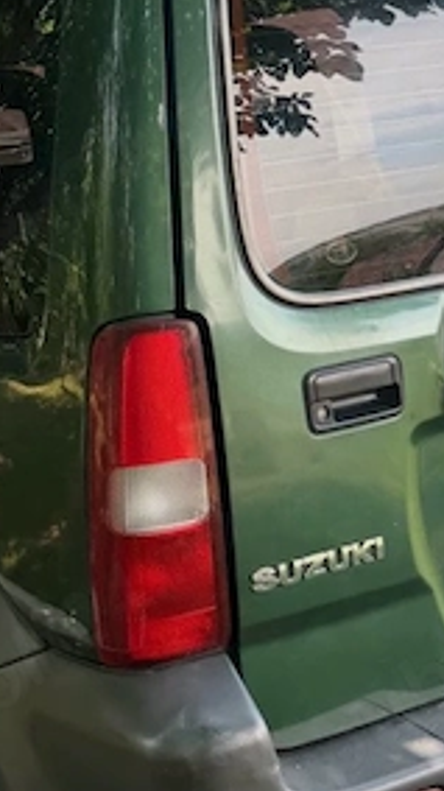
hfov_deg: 16.3
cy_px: 274
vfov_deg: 28.4
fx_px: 1550
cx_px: 170
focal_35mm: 74
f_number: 1.78
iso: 100
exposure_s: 1/524
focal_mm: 6.76
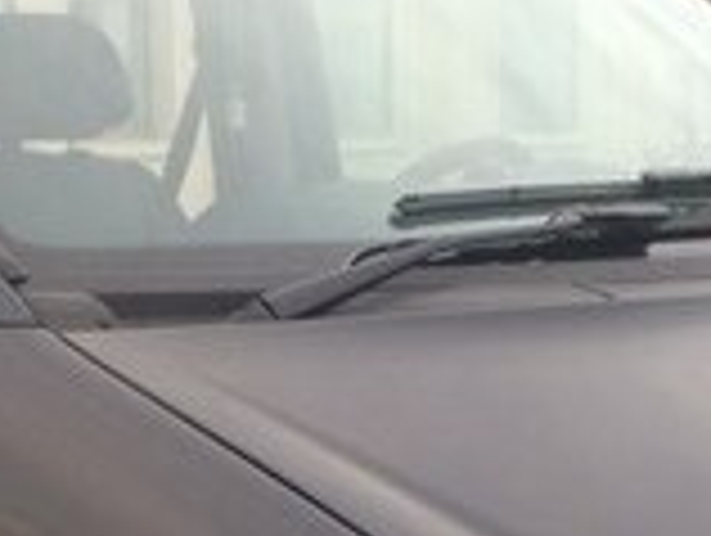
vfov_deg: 11.8
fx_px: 2489
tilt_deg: -13.8
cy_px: 786
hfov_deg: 16.2
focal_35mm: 121
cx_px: 184
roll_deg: +3.3
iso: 40
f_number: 2.2
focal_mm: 4.15
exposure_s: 1/50
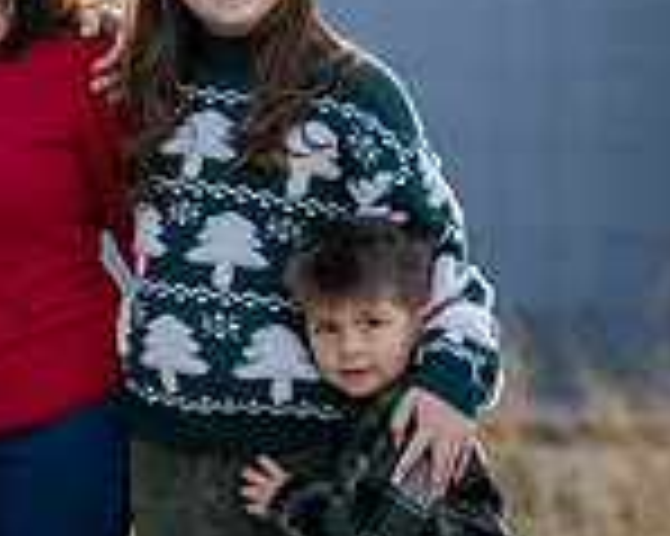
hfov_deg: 6.0
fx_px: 6381
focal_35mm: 322
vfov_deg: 4.8
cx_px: -229
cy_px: 233
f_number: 3.2
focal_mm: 78
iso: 100
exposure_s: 1/320
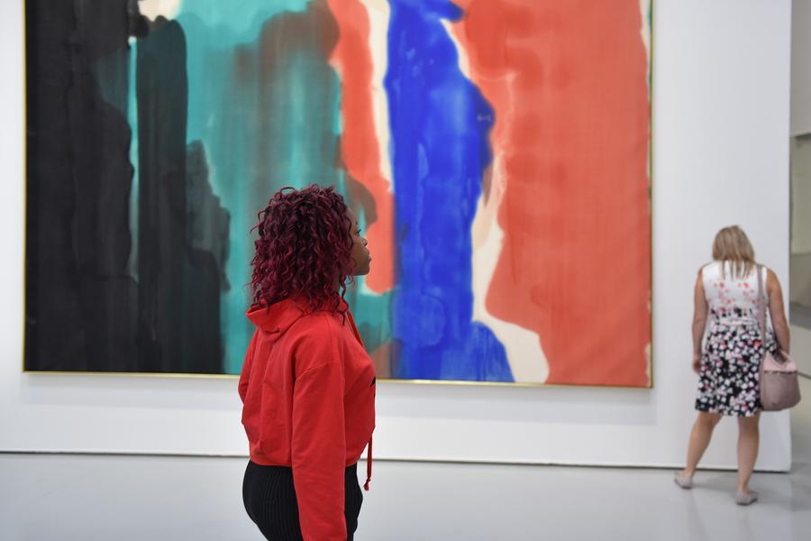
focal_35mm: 40
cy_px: 270
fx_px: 901
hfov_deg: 48.5
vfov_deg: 33.4
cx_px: 406
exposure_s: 1/125
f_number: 2.8
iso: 1000
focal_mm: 40
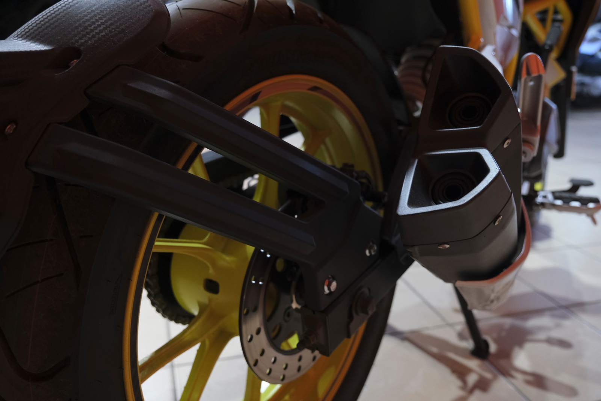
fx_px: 534
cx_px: 300
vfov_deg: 41.1
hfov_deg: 58.7
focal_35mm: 32
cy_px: 200
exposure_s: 1/100
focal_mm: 21.2
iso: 1600
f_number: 4
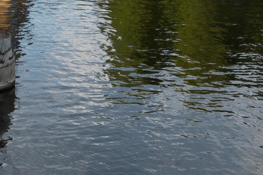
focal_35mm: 142
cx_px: -32
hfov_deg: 14.1
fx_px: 1037
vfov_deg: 9.3
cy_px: -130
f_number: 10
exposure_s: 1/250
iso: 1000
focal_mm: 35
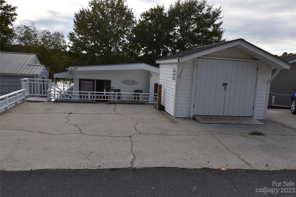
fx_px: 247
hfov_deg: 61.9
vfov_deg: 43.6
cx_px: 148
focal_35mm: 30
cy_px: 98
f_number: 8
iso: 140
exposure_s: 1/250
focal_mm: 20
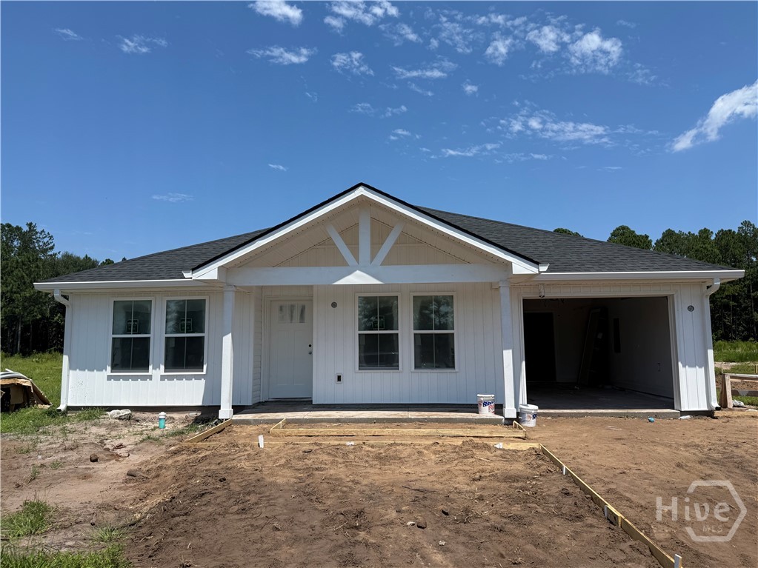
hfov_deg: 71.6
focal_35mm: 24
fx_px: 525
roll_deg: -0.6
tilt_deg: +7.3
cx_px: 379
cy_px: 284
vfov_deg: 56.8
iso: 80
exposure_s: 1/5714
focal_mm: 6.76
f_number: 1.78
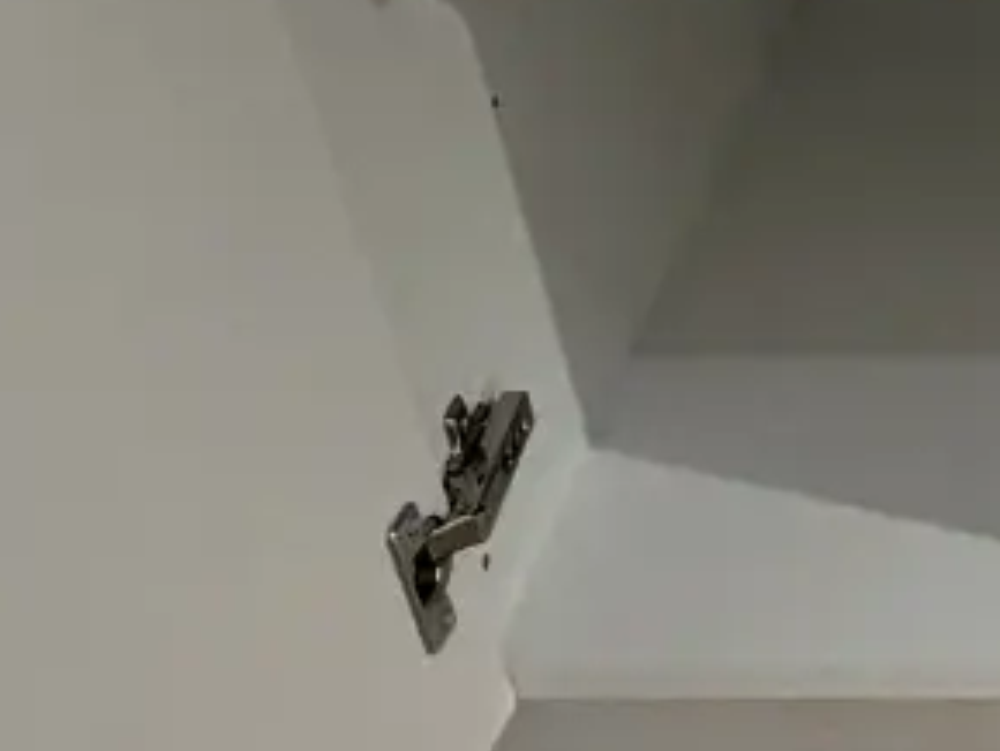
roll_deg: +2.1
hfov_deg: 18.5
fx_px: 2688
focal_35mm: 93
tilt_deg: -33.5
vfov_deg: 15.9
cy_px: 280
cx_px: 1529
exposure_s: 1/100
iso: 250
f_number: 2.2
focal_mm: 2.22
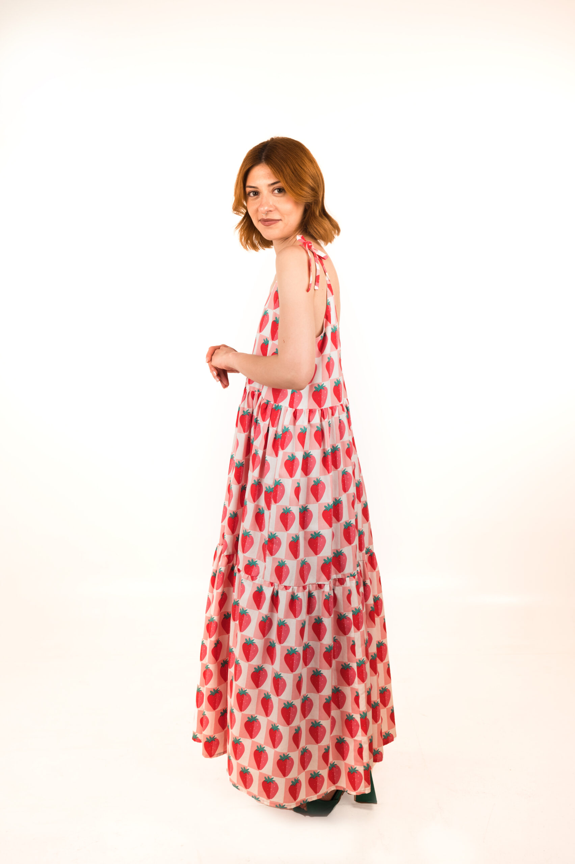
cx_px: 288
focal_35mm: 33
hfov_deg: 39.9
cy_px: 432
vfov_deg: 57.3
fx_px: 792
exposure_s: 1/160
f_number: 4
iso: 500
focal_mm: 33
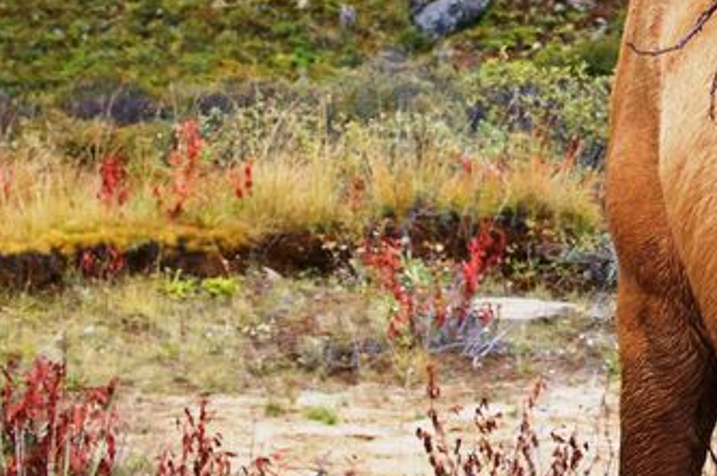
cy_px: -115
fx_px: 3222
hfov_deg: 12.1
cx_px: 1100
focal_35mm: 162
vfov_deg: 8.3
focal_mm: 30
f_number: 8
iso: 800
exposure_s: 1/250
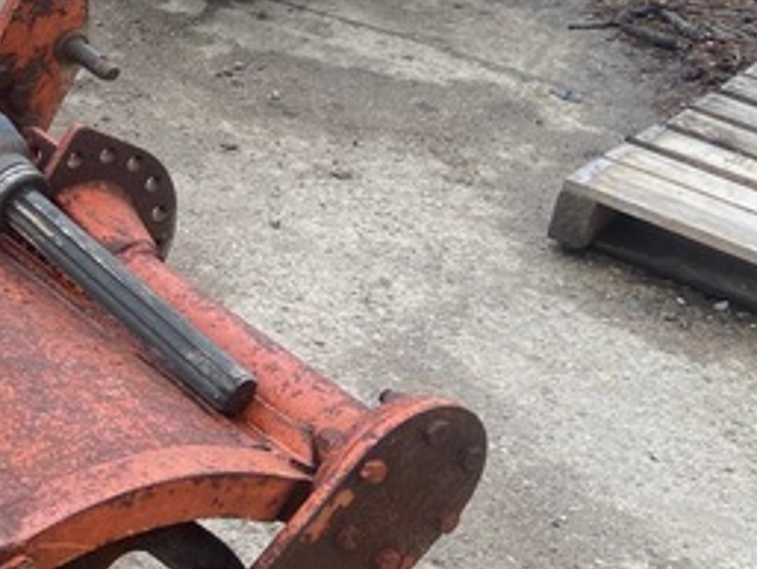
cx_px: -318
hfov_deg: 21.1
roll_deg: -4.3
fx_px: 1772
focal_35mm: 81
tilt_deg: -28.6
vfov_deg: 18.2
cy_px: 251
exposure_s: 1/456
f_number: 1.8
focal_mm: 4.25
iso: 32
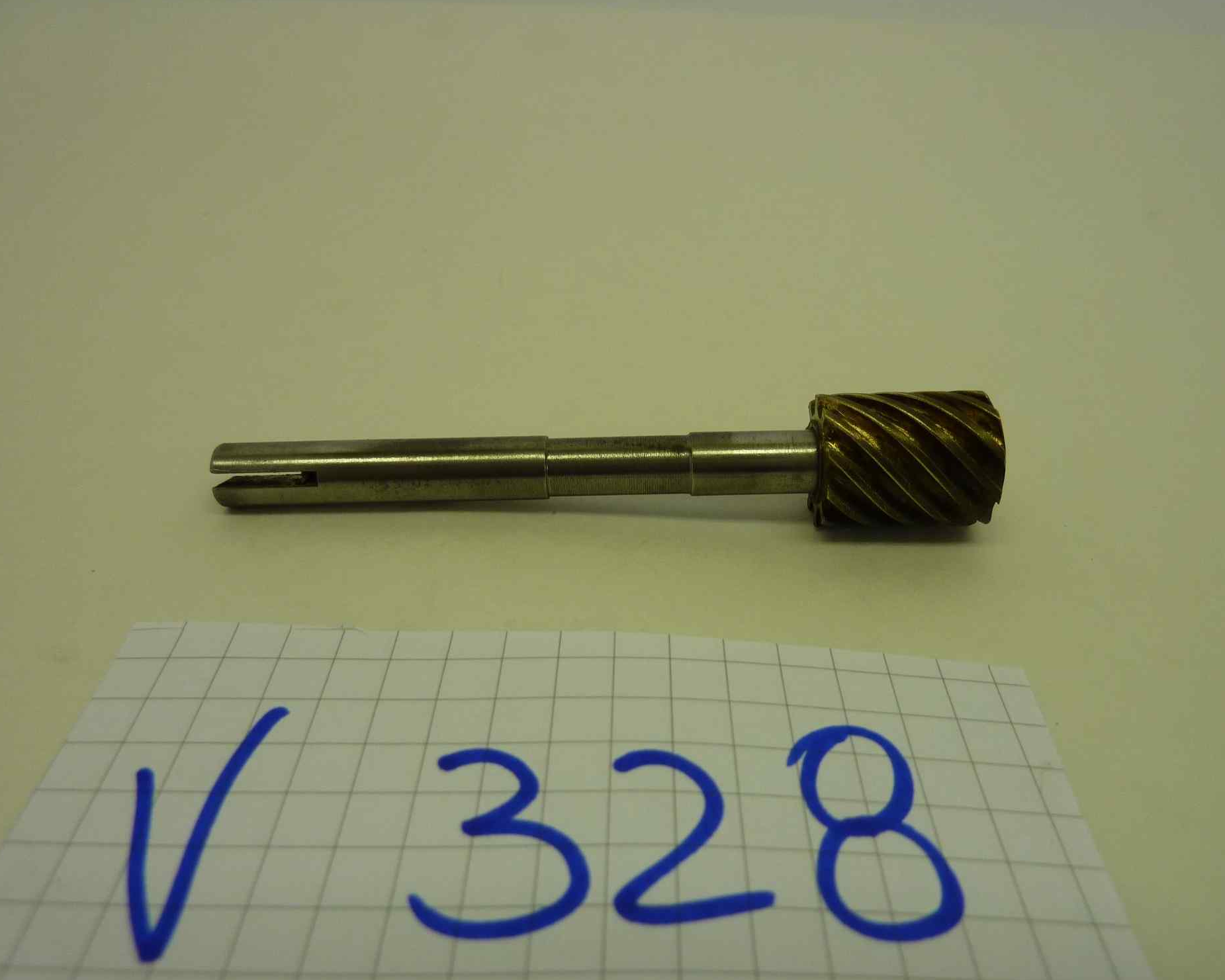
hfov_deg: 64.0
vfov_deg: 53.2
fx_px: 979
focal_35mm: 27
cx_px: 649
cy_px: 500
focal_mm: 4.1
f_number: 3.3
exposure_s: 1/80
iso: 80
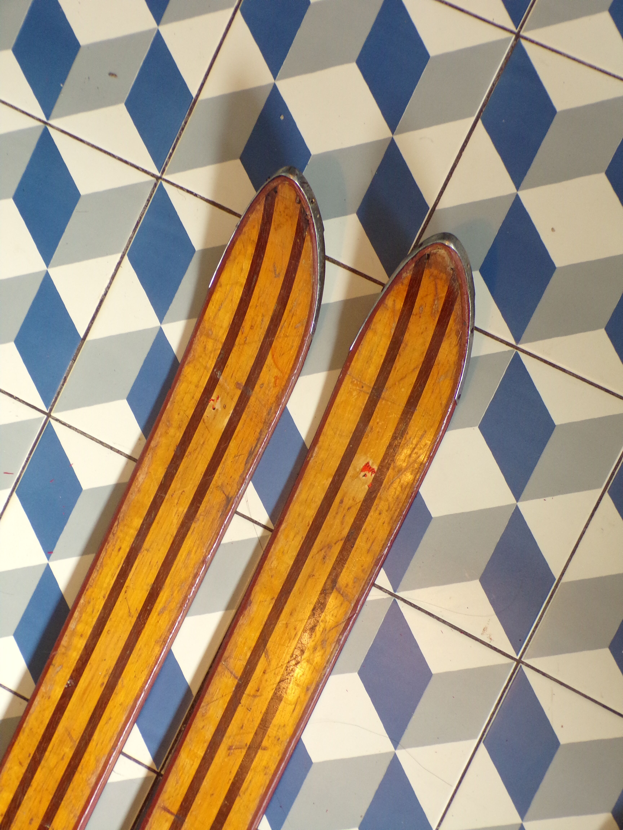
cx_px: 312
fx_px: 1344
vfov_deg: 34.3
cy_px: 415
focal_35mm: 56
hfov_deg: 26.1
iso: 250
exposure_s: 1/17
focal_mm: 10.1
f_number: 3.7
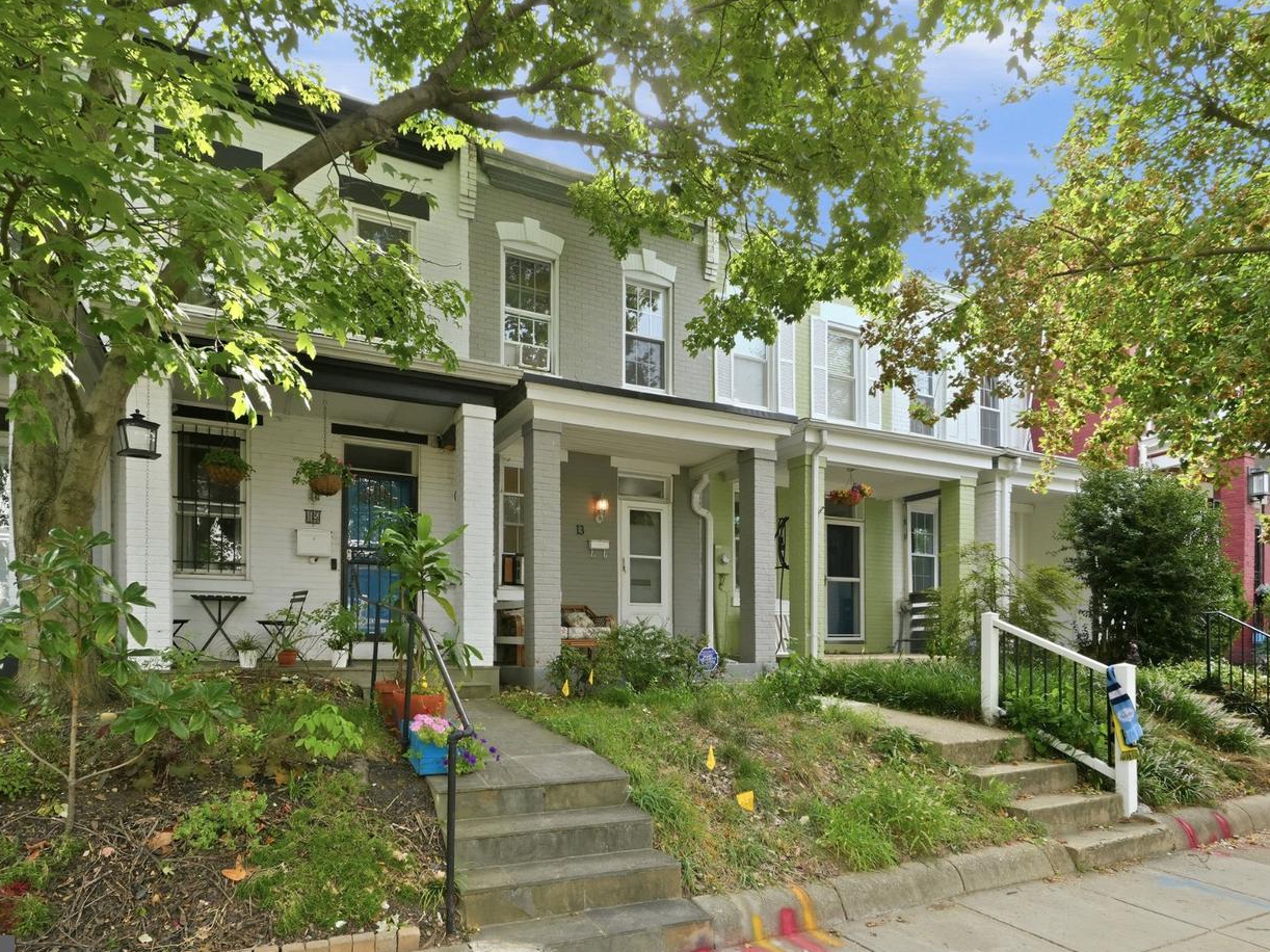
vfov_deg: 74.7
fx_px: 624
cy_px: 490
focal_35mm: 17
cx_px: 601
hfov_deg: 91.0
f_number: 11
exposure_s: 1/40
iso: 200
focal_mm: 10
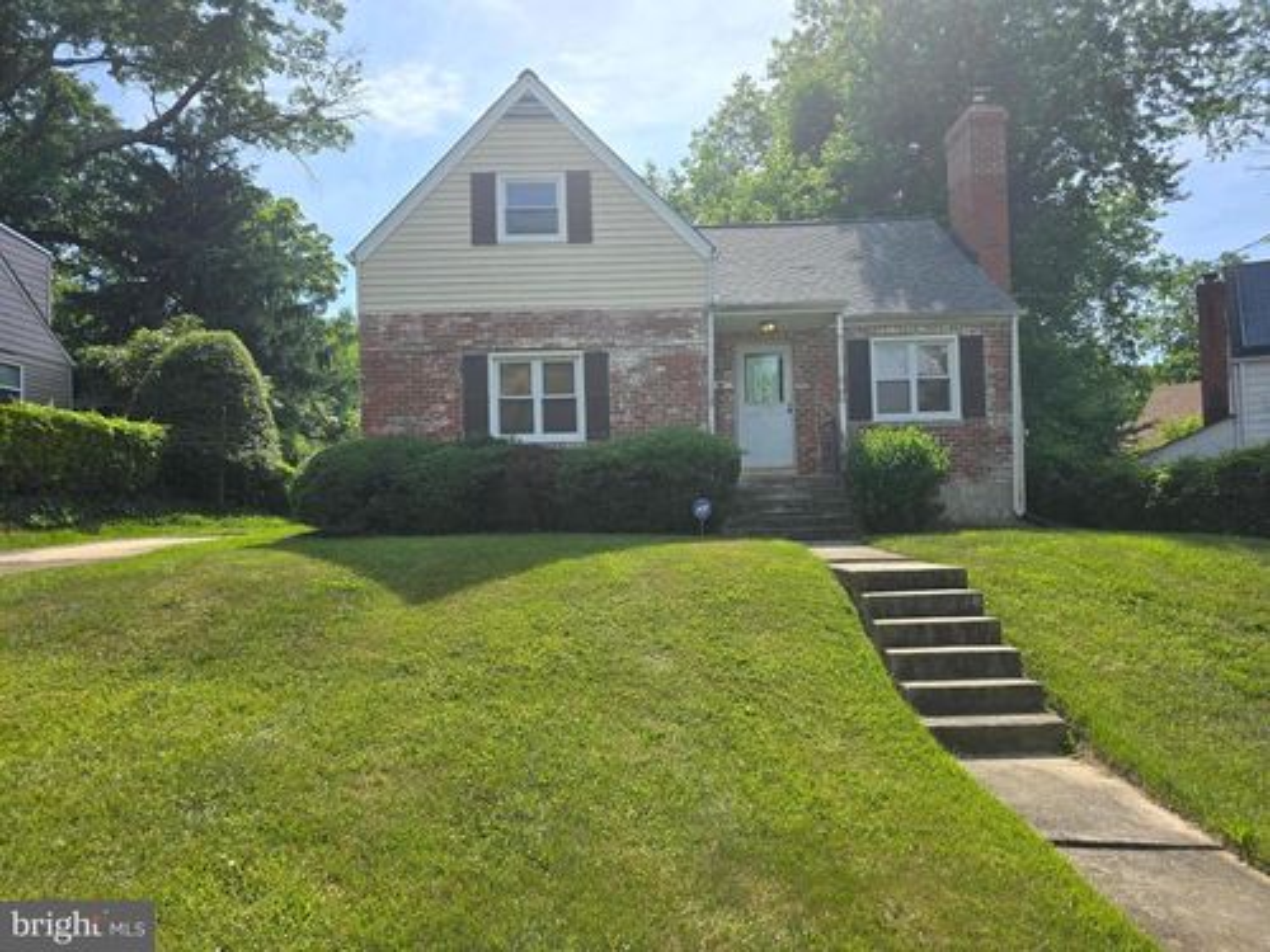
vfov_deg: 58.9
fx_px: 844
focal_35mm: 23
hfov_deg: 73.9
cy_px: 476
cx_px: 635
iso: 12
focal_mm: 6.3
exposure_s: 1/852
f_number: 1.7
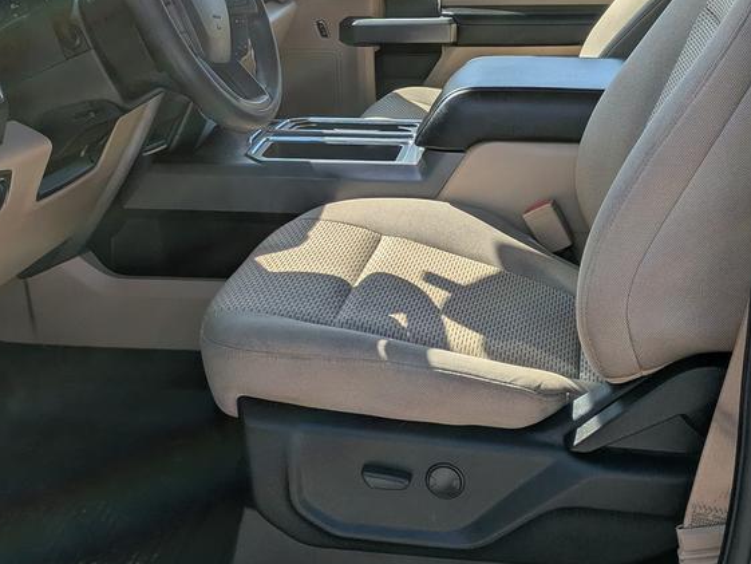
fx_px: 1237
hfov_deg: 33.8
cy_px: 82
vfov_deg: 25.1
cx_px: 385
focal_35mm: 57
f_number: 1.89
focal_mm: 5.43
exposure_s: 1/1481
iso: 40
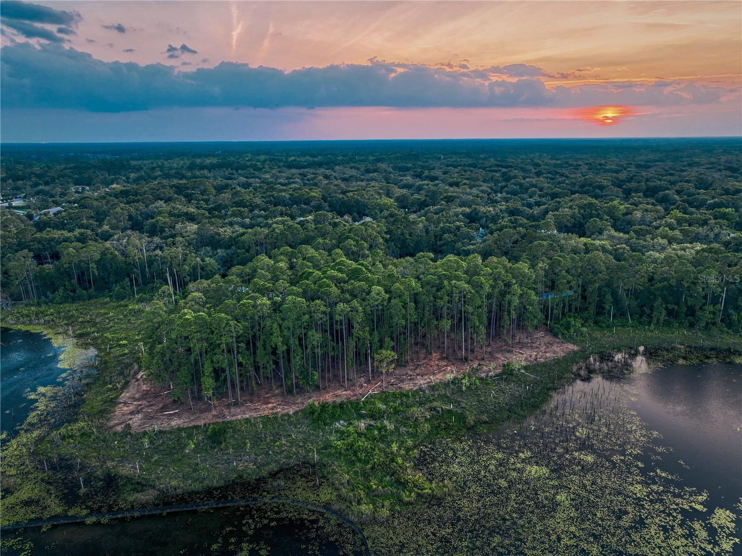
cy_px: 278
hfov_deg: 71.6
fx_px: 514
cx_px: 371
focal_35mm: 24
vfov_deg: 56.8
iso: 400
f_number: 2.8
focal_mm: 12.29
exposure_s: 1/80
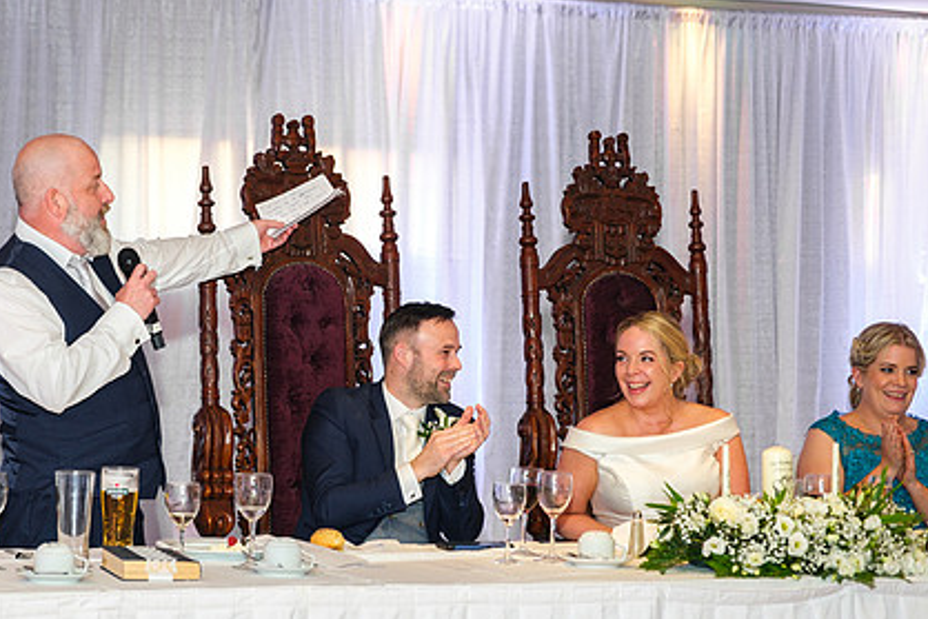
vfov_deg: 13.2
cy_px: 316
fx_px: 2682
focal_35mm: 104
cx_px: 333
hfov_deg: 19.6
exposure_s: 1/160
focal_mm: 50
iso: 800
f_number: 2.8
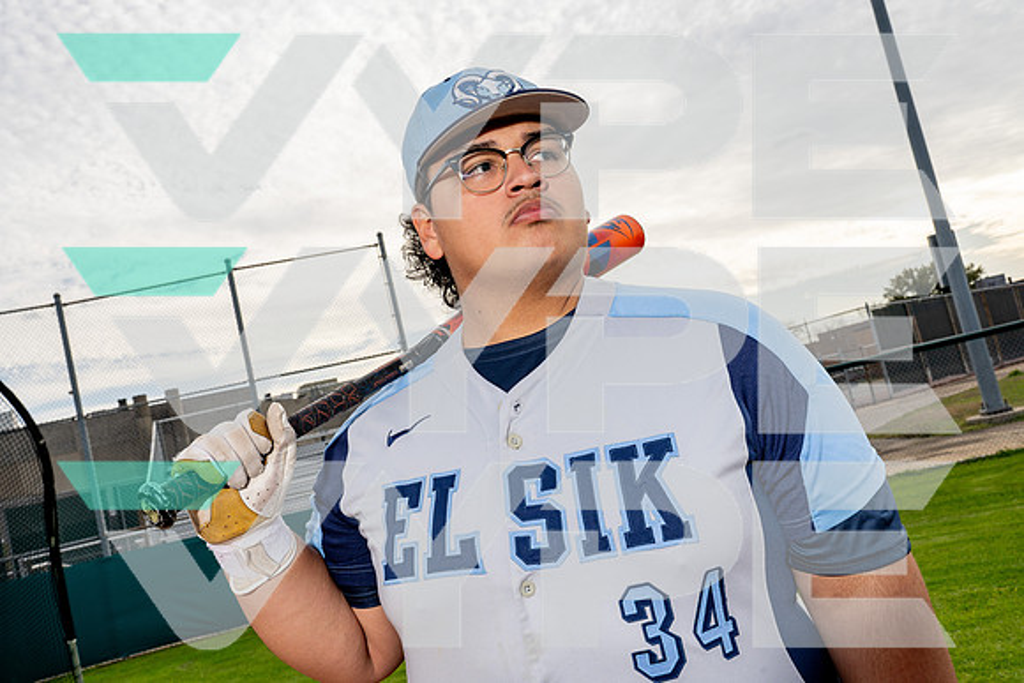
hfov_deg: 54.4
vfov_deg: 37.9
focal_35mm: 35
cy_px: 342
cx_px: 512
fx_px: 996
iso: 160
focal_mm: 35
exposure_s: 1/250
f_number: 11
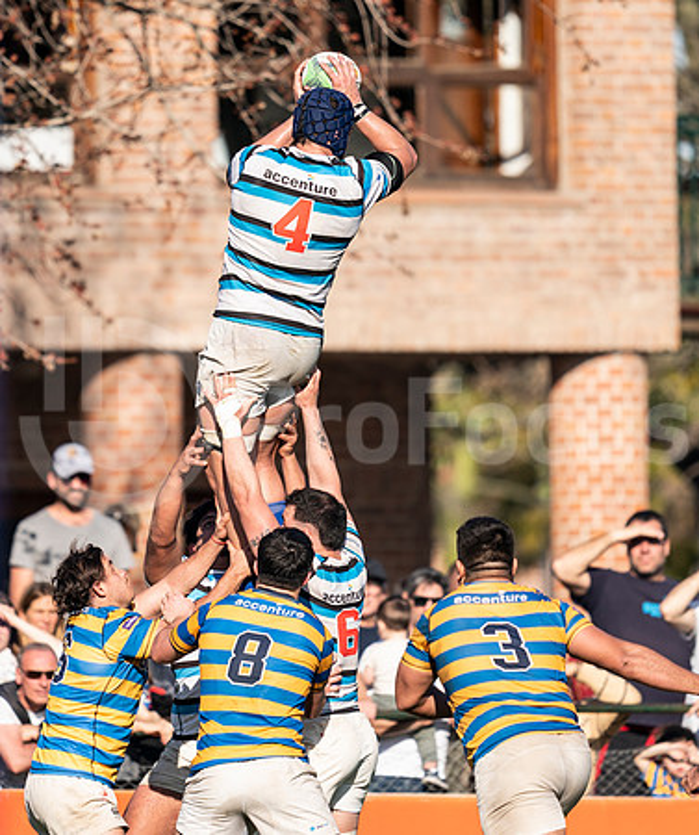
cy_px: 295
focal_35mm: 721
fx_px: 18134
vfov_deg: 2.6
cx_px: 154
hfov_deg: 2.2
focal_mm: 400
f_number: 2.8
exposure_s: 1/1250
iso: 100
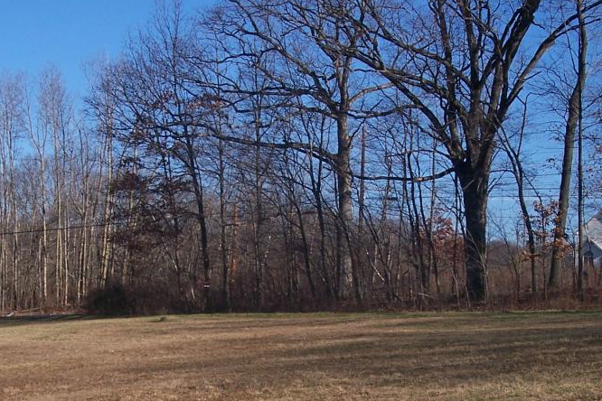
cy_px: 263
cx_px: 241
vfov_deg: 17.5
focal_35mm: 78
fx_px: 1304
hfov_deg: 25.9
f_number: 4
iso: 100
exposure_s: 1/750
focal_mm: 8
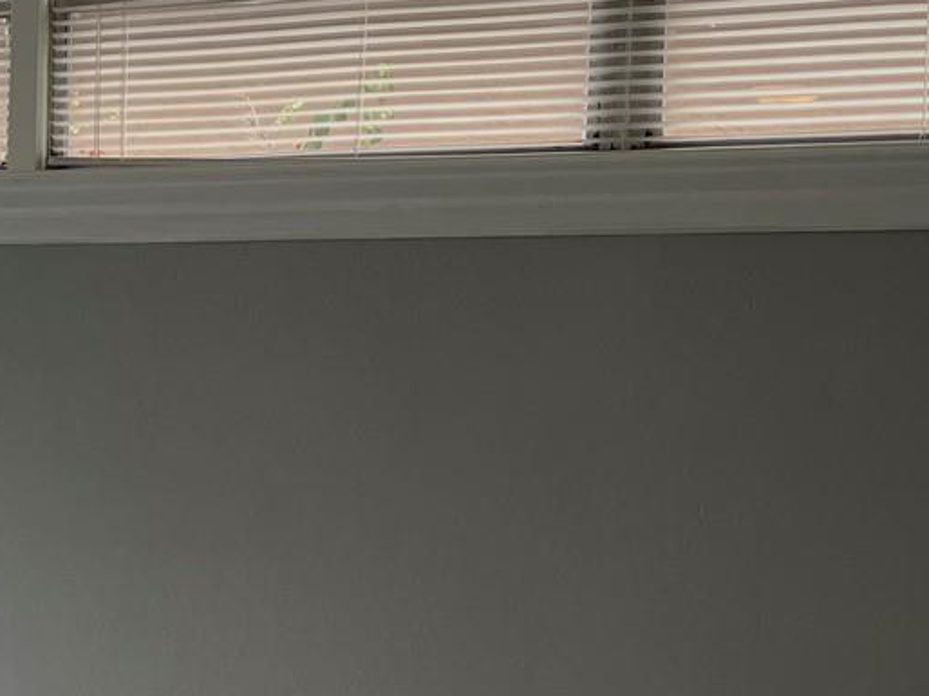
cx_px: -257
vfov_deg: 18.1
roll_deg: -0.2
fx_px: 2173
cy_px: 512
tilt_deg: -4.4
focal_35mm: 81
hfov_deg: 21.9
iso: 32
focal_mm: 4.2
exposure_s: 1/166
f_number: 1.6
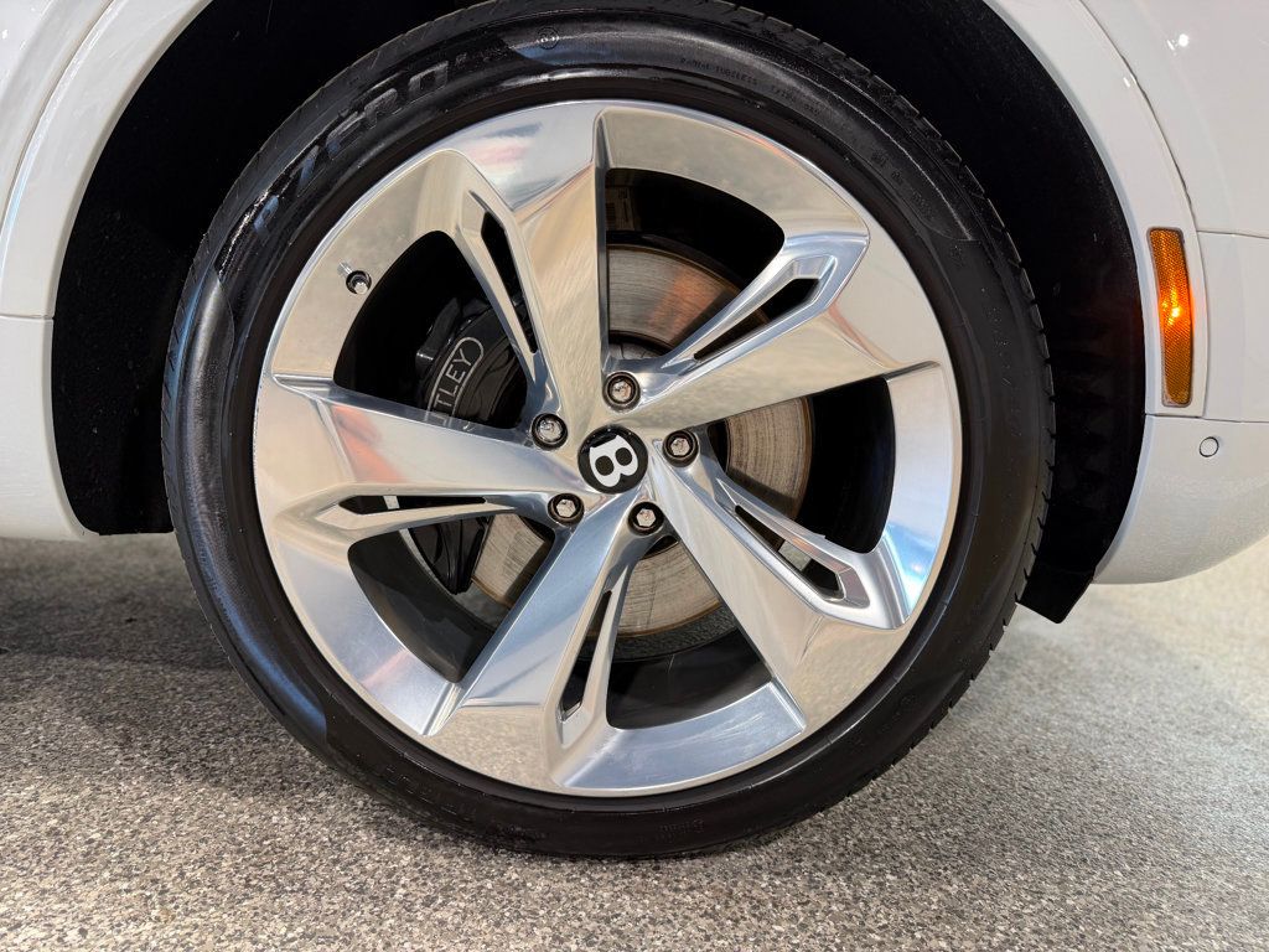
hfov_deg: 71.6
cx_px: 634
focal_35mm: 24
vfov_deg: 56.8
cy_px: 476
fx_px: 880
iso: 125
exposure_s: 1/120
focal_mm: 6.76
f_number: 1.78
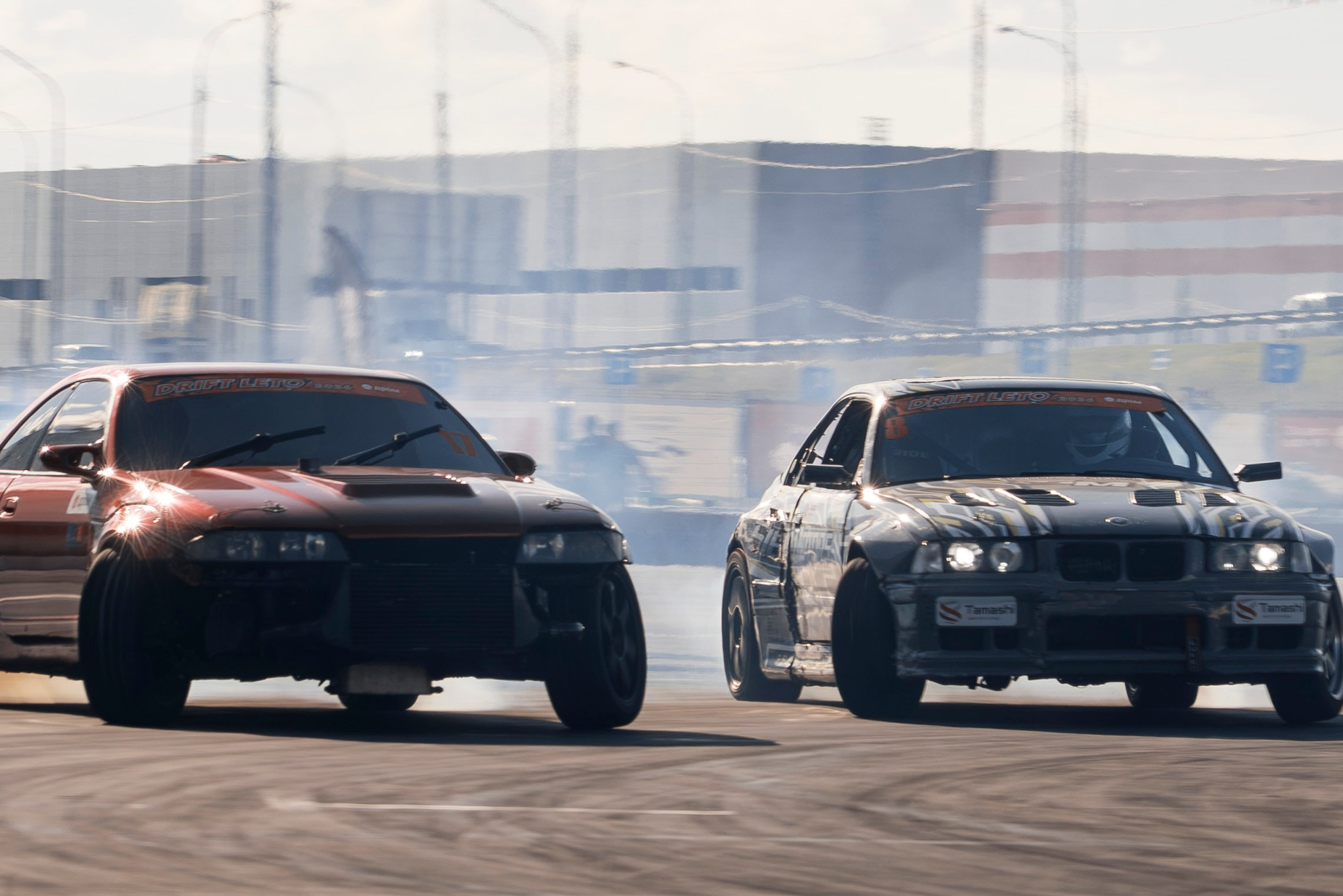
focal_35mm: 361
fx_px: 13467
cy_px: 517
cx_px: 691
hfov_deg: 5.7
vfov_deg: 3.8
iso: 100
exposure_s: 1/125
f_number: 13
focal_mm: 140
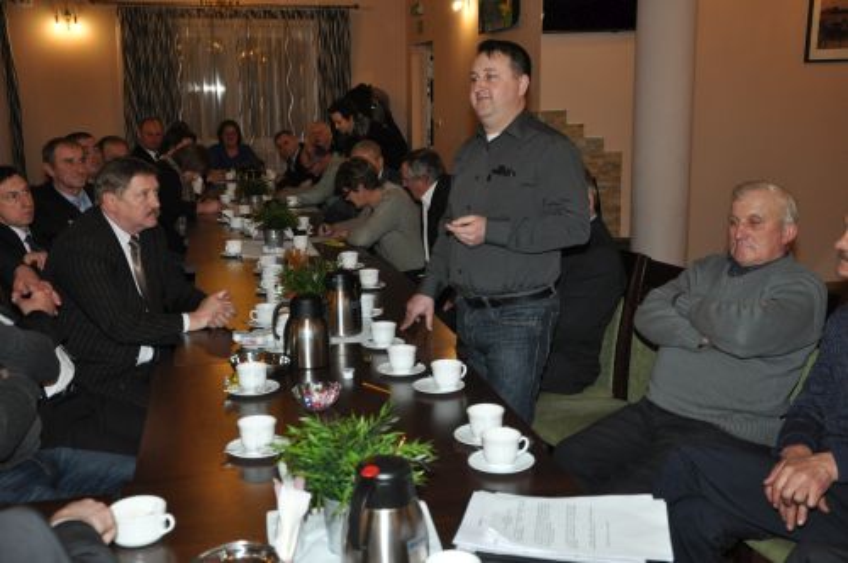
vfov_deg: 31.8
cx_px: 424
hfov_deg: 46.5
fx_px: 988
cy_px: 282
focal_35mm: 42
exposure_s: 1/60
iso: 800
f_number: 4
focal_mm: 28
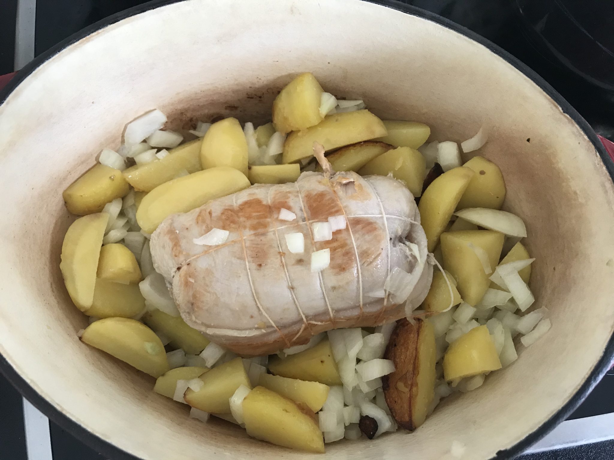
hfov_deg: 63.4
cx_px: 307
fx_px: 497
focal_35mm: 28
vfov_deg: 49.7
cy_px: 230
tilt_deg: -75.2
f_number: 1.8
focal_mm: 3.99
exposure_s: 1/25
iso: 40
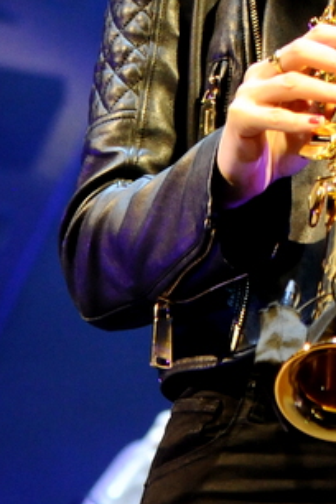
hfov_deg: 4.9
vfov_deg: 7.3
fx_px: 3948
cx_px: 390
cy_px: 26
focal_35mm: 282
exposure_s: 1/160
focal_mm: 120
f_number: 4
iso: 1250
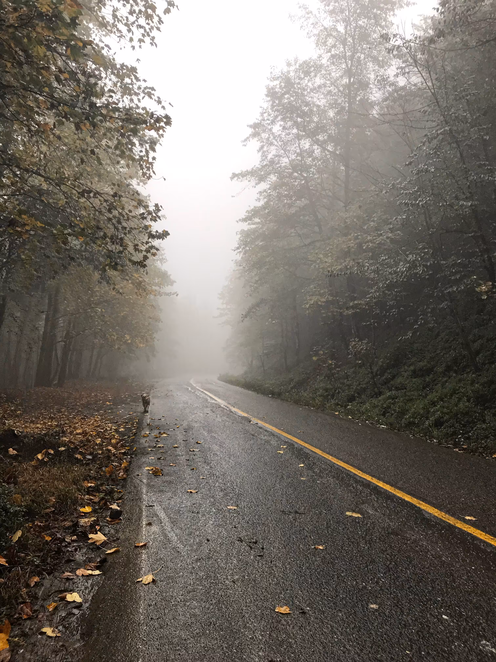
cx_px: 248
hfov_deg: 49.7
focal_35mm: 28
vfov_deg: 63.4
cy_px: 331
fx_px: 535
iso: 25
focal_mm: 3.99
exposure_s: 1/100
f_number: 1.8
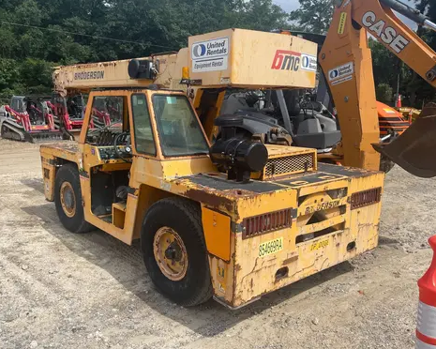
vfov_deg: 48.5
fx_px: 387
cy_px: 169
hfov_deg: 58.6
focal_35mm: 30
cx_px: 189
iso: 32
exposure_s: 1/3401
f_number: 1.6
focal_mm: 4.2
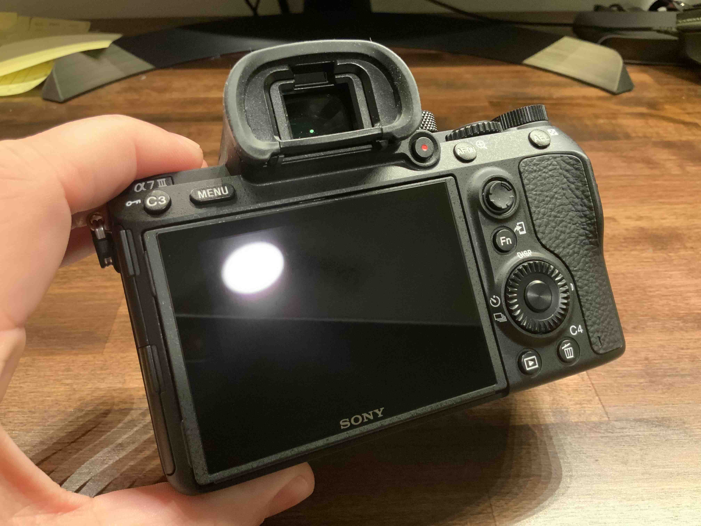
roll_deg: -0.6
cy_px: 263
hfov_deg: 61.7
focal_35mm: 29
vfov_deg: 48.2
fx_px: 587
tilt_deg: -38.7
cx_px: 350
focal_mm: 3
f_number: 1.8
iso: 320
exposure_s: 1/30
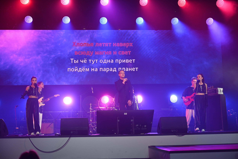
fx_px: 350
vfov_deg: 25.5
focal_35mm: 53
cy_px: 80
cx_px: 119
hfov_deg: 37.5
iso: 500
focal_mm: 53
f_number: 3.2
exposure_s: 1/320
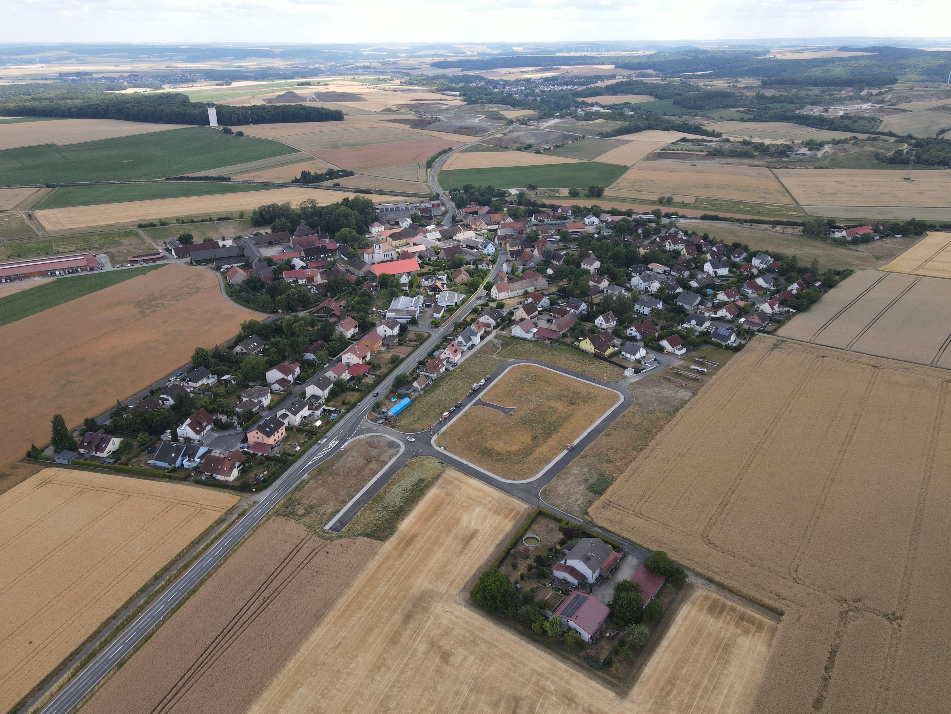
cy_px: 357
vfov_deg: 56.8
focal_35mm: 24
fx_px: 659
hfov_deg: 71.6
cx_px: 476
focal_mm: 4.5
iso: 100
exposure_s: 1/320
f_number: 2.8
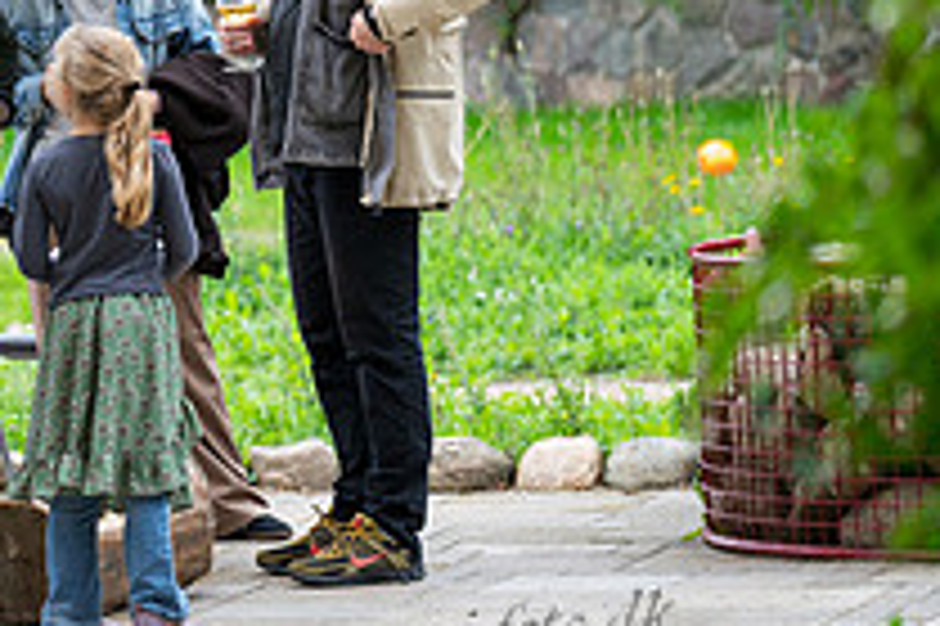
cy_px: -7
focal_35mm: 328
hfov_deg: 6.2
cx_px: -324
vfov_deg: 4.2
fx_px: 8557
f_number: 2.8
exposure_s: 1/640
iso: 800
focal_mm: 118
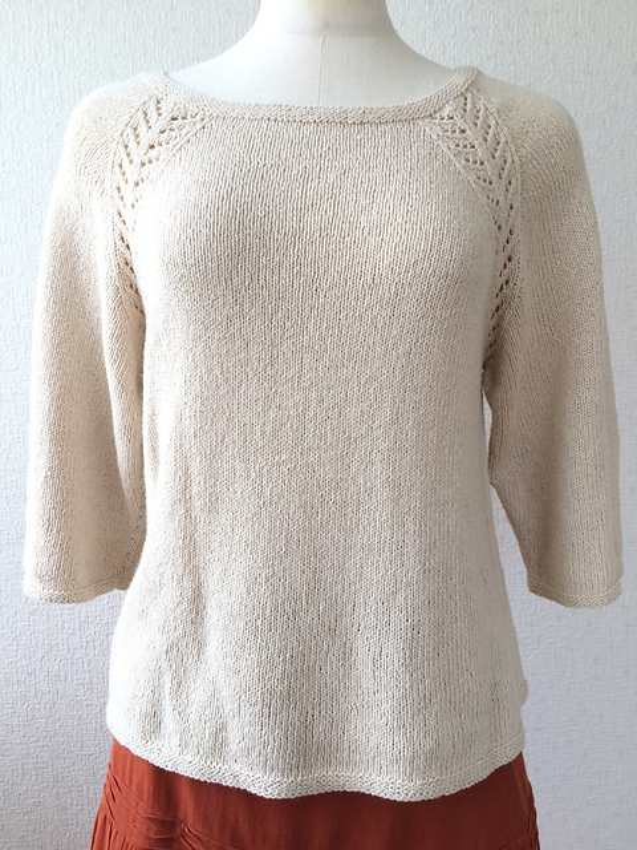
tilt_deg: -6.7
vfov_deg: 61.7
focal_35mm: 29
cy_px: 425
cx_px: 318
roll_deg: -0.1
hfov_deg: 48.2
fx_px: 712
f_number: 2.2
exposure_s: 1/60
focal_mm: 4.15
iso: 32
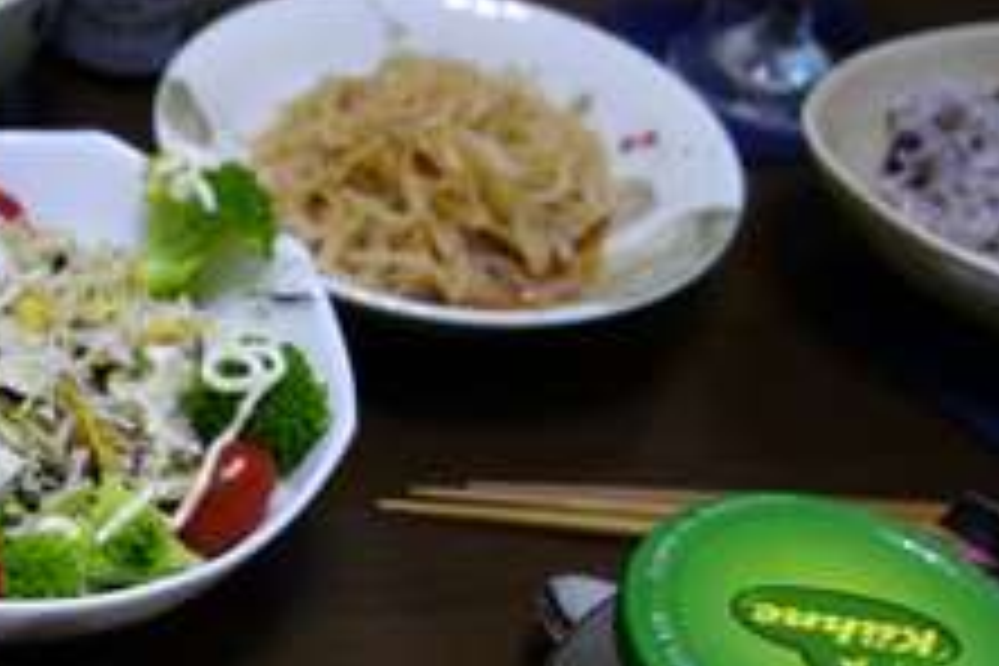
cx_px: -22
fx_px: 1748
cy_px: 520
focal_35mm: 63
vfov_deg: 21.3
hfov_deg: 29.6
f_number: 1.8
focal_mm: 10.4
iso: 250
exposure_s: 1/30
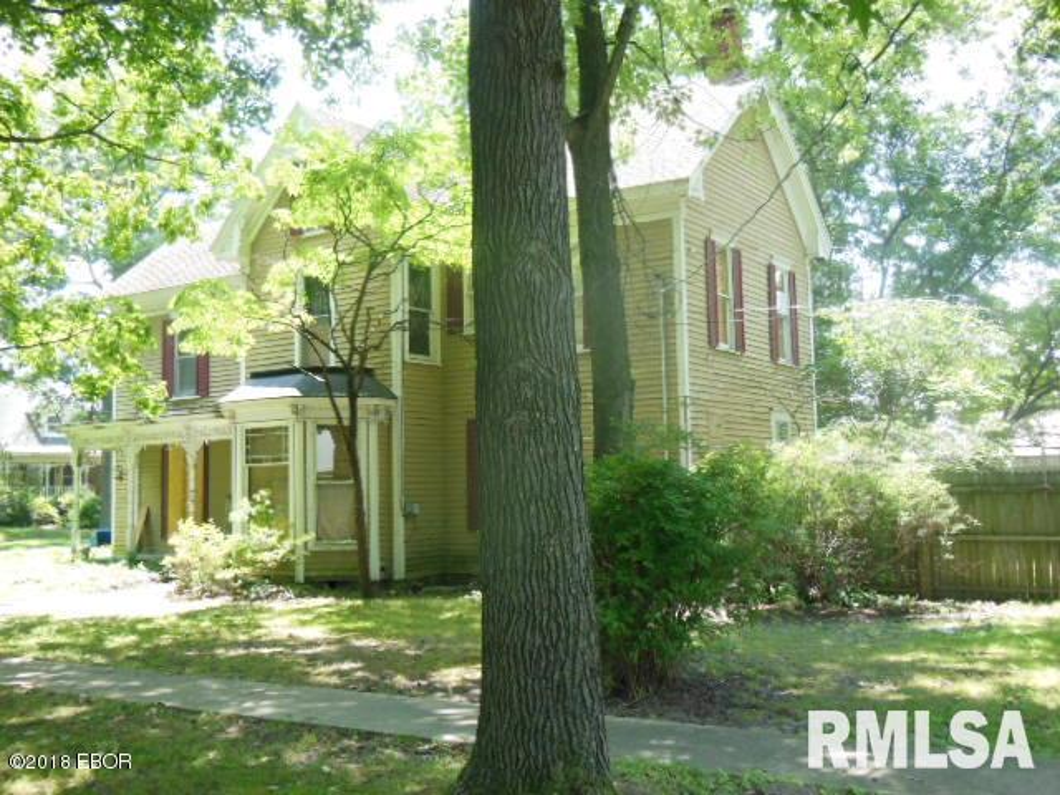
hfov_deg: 47.9
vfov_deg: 36.8
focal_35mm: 39
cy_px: 398
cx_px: 530
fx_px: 1194
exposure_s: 1/250
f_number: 4.1
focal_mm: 6.9
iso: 400
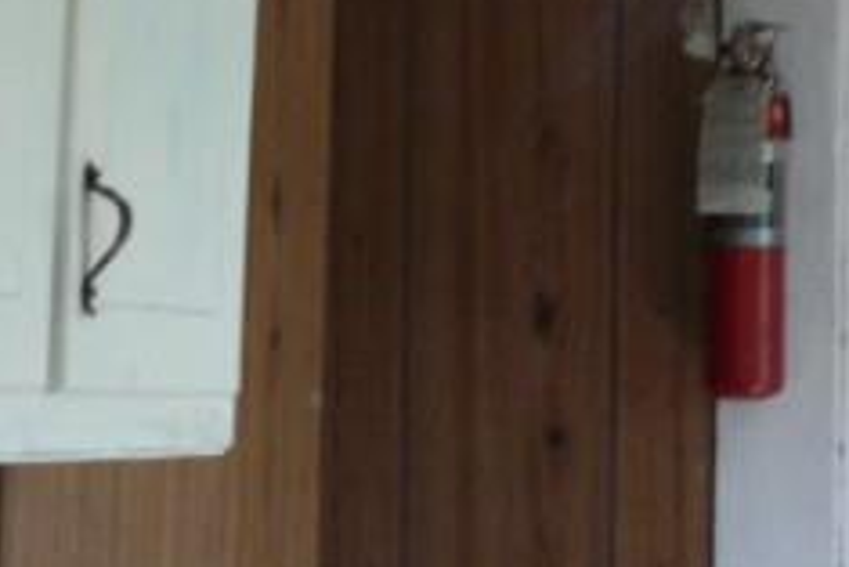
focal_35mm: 163
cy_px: 495
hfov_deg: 12.3
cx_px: 975
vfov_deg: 8.4
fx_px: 3846
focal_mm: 7.7
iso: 200
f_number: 2.8
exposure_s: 1/60
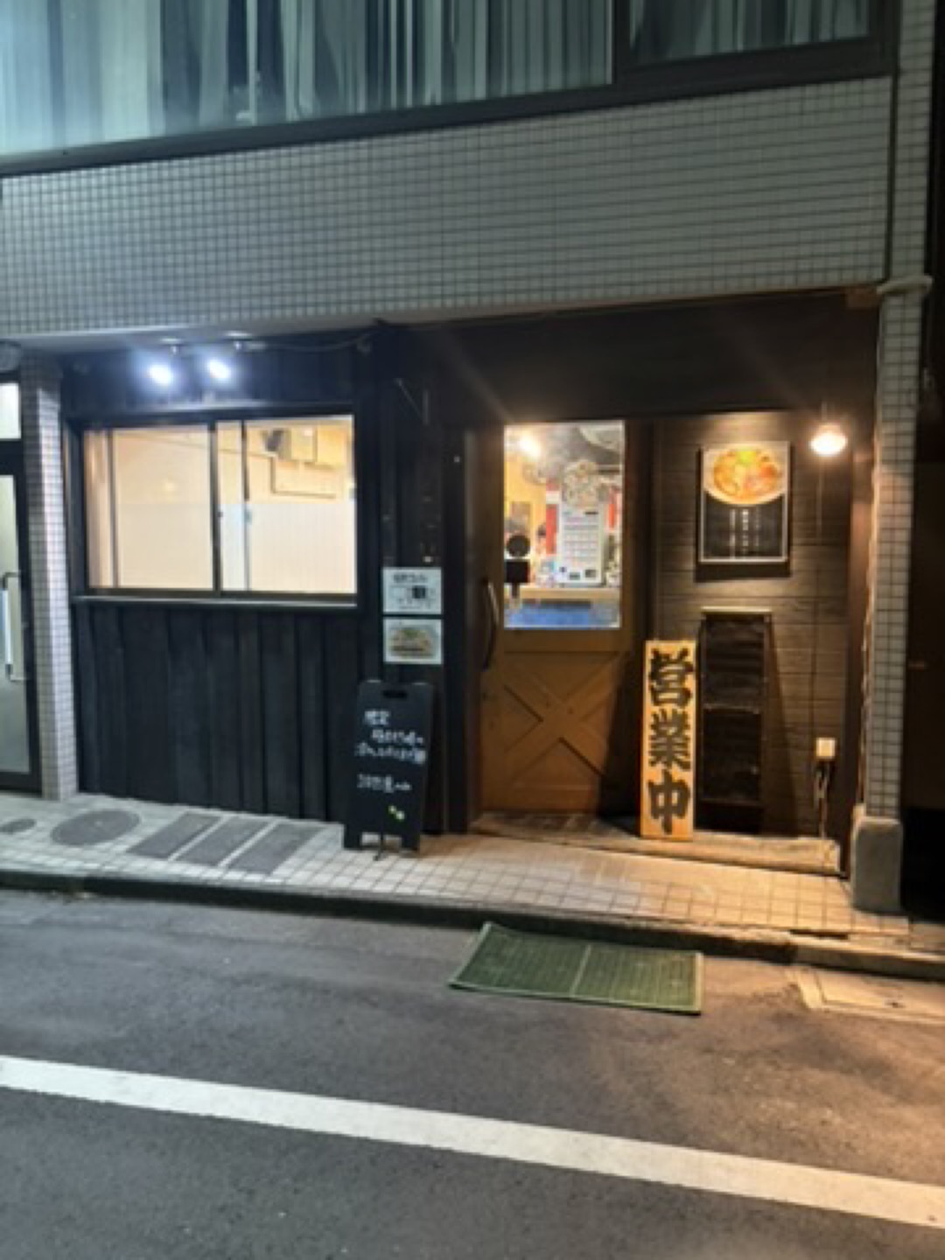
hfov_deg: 53.1
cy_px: 630
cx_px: 472
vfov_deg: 67.3
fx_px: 946
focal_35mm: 26
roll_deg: +0.2
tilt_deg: -4.9
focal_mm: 5.96
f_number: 1.6
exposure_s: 1/33
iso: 640
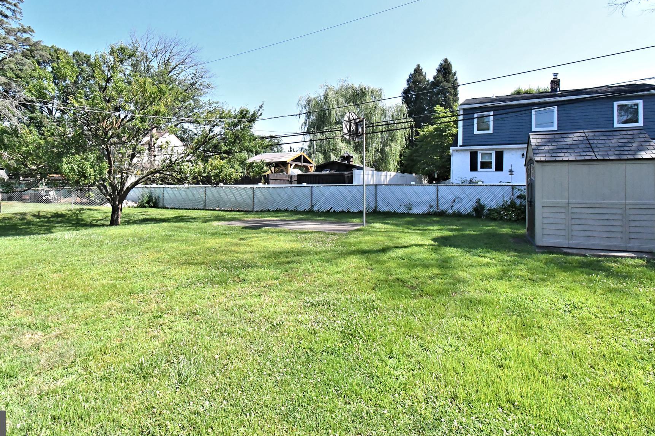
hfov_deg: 86.8
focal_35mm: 19
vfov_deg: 64.1
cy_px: 179
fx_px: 346
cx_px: 310
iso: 6400
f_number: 8
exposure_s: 1/6400
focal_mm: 11
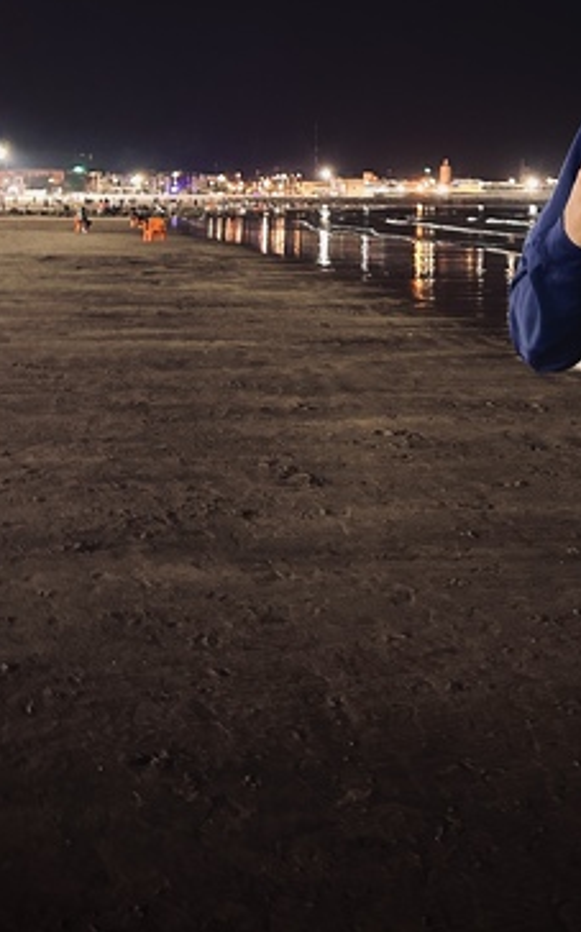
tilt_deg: +5.8
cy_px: 69
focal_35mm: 53
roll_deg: -0.7
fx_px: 1345
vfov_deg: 35.6
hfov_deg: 24.2
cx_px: 398
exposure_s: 1/17
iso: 1000
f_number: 1.5
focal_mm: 5.7
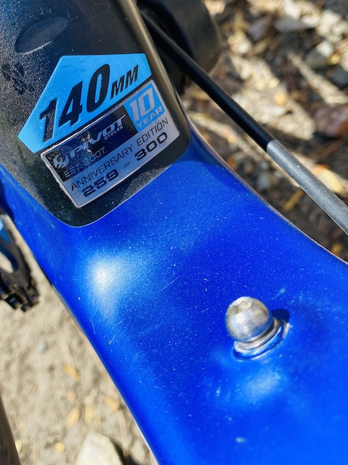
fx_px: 456
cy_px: 177
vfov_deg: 53.4
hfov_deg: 41.7
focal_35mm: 34
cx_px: 157
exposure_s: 1/827
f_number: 1.8
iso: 32
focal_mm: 4.25
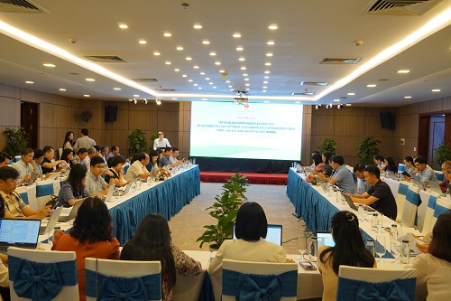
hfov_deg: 53.1
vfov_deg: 36.8
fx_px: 451
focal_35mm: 36
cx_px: 226
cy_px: 150
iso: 1250
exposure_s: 1/60
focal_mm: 24
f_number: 6.3
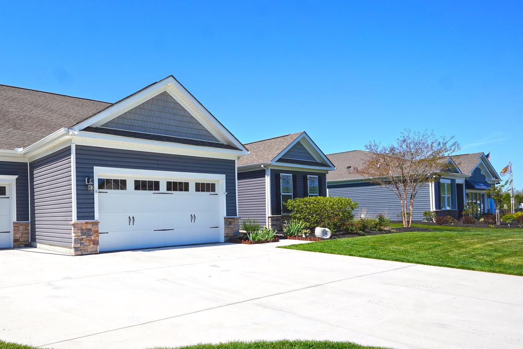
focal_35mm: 25
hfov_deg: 67.0
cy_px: 211
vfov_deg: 51.0
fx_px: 363
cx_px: 130
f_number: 8
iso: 100
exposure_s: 1/400
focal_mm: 10
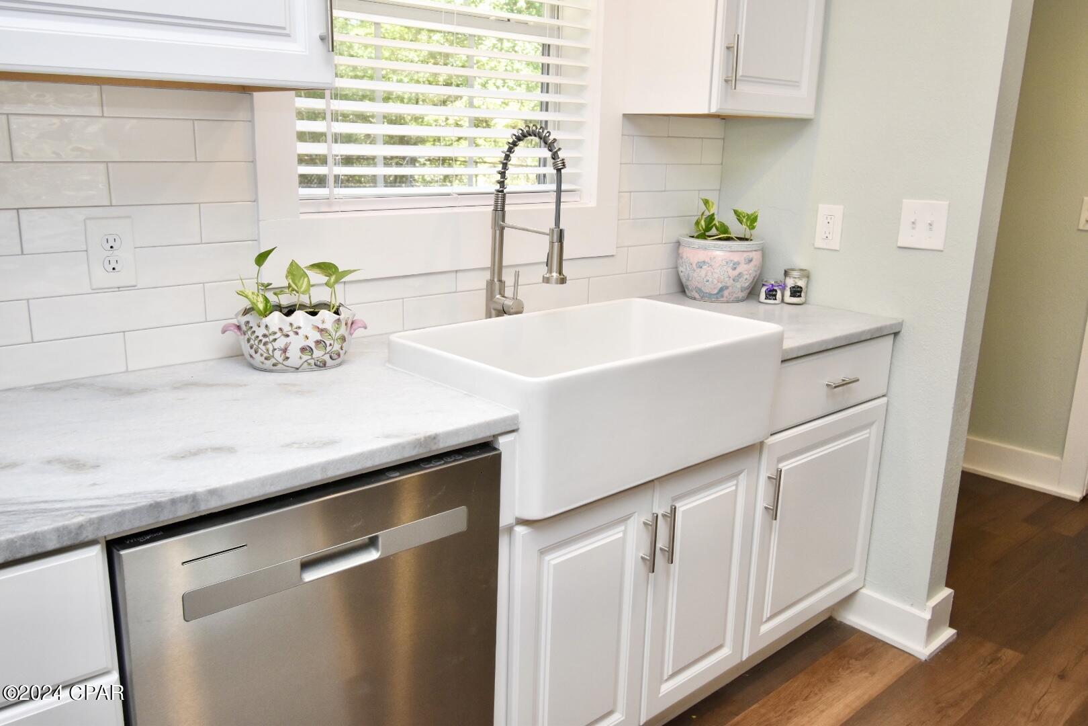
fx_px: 907
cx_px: 544
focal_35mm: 30
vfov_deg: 43.6
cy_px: 363
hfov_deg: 61.9
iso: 800
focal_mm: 20
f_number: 5.6
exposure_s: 1/125
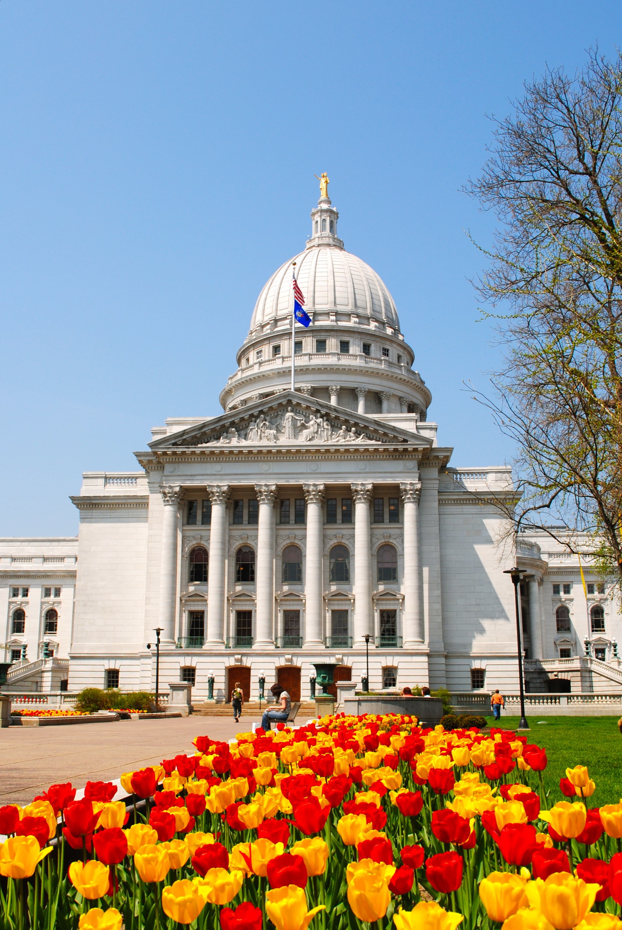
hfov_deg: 40.1
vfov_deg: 57.2
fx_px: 853
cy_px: 465
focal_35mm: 33
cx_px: 311
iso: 110
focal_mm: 22
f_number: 10
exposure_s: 1/250
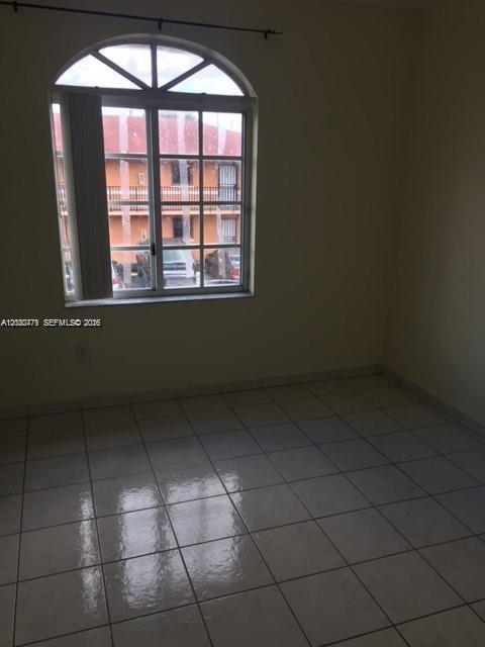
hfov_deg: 48.2
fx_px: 542
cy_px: 324
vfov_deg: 61.7
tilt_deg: -15.0
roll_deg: -1.2
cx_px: 242
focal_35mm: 29
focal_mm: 4.15
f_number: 2.2
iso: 40
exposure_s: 1/120
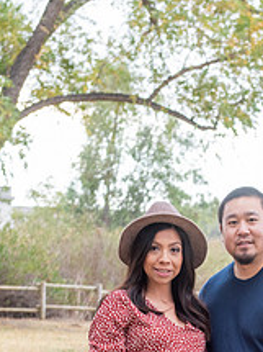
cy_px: 425
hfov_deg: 8.1
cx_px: 244
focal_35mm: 182
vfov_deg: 10.7
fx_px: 1846
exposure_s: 1/125
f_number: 5
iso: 500
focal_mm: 52
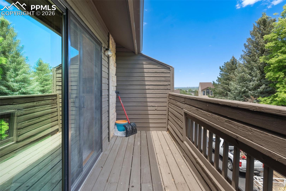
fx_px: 127
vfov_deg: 73.7
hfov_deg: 96.7
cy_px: 96
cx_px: 143
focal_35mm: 16
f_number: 6.7
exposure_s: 1/10
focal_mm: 16
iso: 100
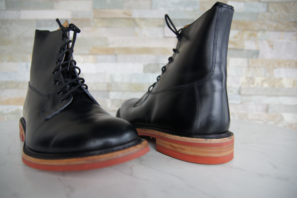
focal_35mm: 26
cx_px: 148
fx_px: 210
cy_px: 99
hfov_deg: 70.5
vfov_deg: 50.4
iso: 200
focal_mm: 17
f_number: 2.8
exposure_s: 1/40
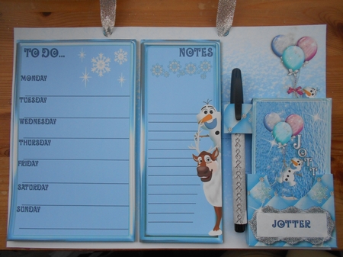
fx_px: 257
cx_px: 172
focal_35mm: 26
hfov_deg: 67.3
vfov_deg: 53.0
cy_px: 128
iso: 320
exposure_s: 1/250
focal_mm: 4.6
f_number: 3.2
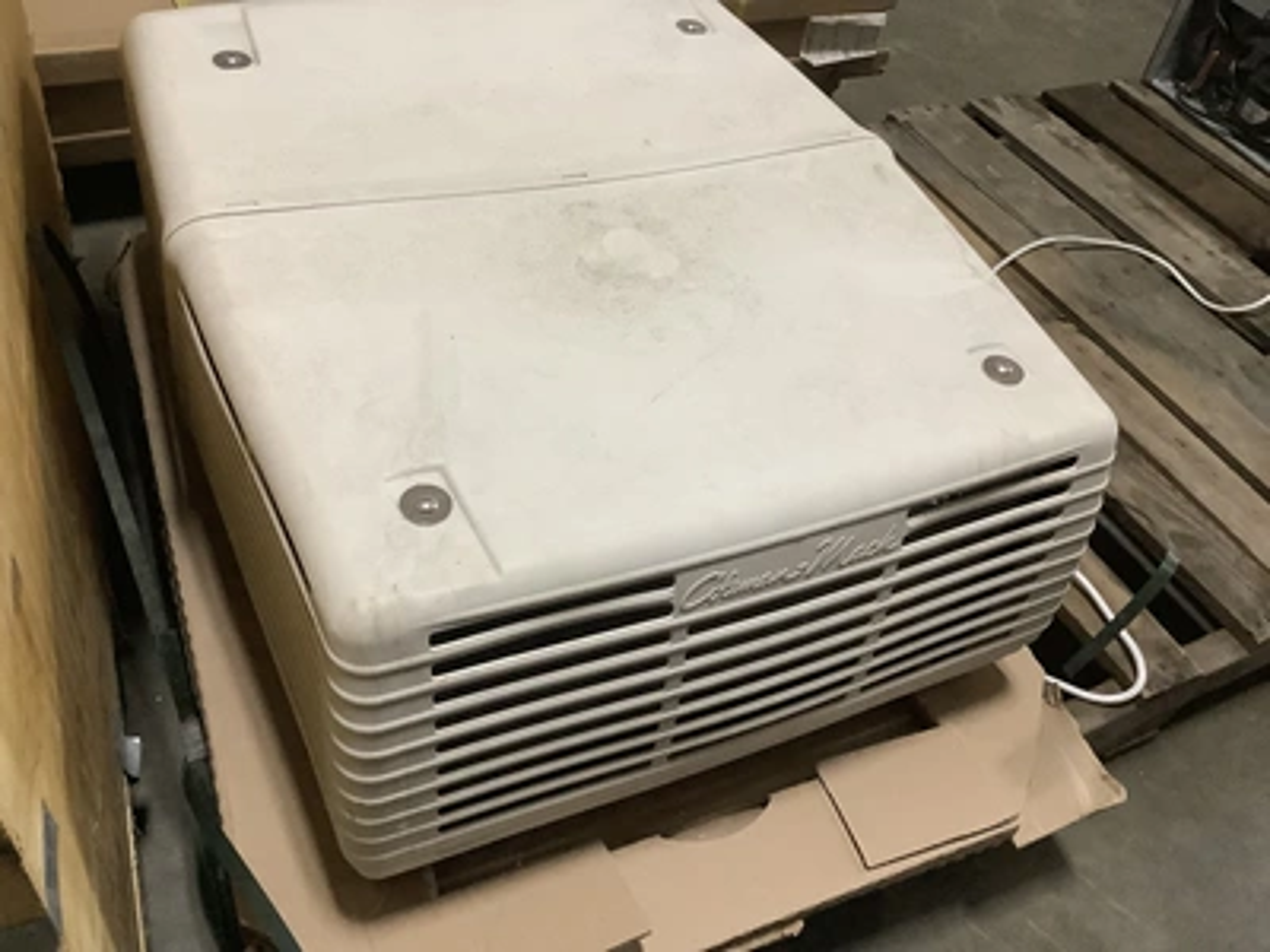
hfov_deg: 58.4
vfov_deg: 45.4
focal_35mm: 31
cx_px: 635
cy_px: 476
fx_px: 1137
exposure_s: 1/60
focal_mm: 3.3
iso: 400
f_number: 2.4
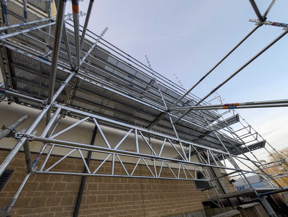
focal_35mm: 12
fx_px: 100
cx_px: 144
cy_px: 108
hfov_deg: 110.4
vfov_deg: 94.7
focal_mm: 2.23
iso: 41
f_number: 1.95
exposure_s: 1/377
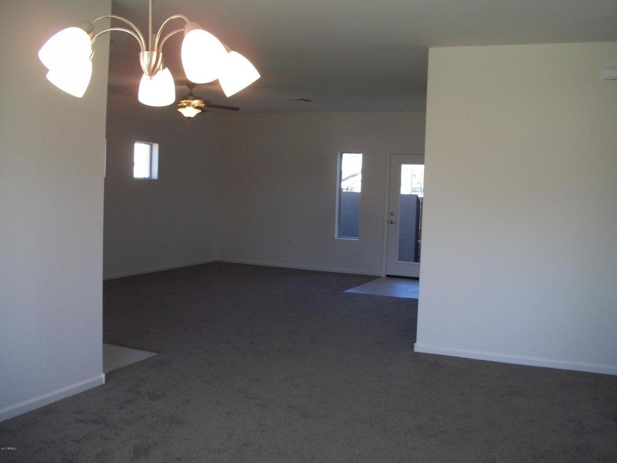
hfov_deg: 52.6
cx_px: 308
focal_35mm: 35
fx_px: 624
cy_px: 232
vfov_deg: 40.7
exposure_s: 1/125
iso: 170
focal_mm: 6.3
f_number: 3.1
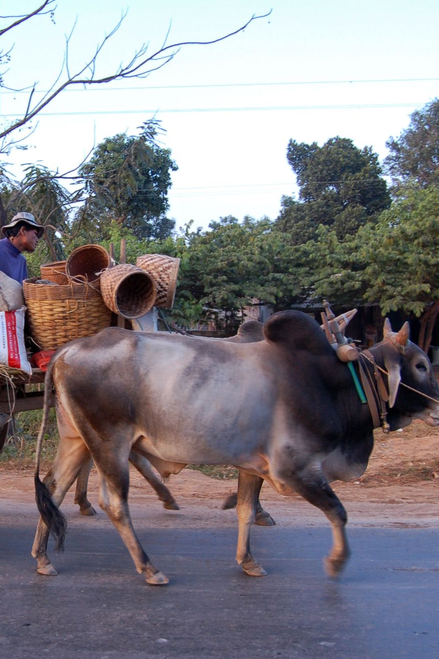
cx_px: 56
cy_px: 328
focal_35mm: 50
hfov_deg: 26.2
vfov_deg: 39.6
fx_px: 915
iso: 400
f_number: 5
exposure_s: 1/100
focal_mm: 22
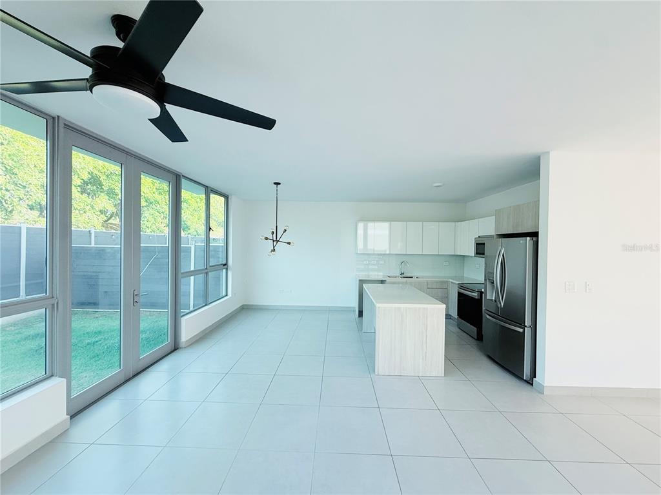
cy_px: 248
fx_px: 267
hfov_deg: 102.1
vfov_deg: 85.7
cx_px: 330
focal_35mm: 14
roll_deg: -1.1
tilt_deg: -0.2
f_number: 2.2
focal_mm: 2.22
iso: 100
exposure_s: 1/99
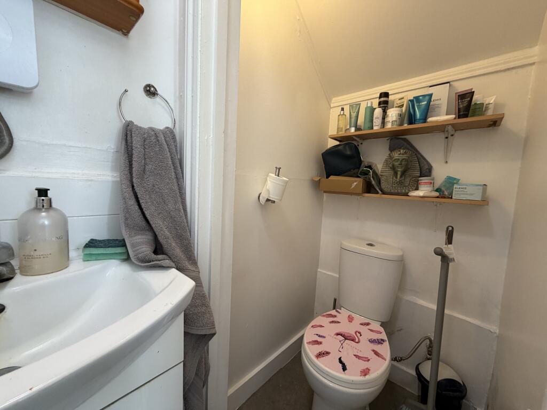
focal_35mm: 14
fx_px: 221
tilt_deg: -5.7
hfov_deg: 102.1
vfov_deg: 85.7
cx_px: 274
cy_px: 205
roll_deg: -2.4
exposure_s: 1/50
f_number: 2.2
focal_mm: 2.22
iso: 200
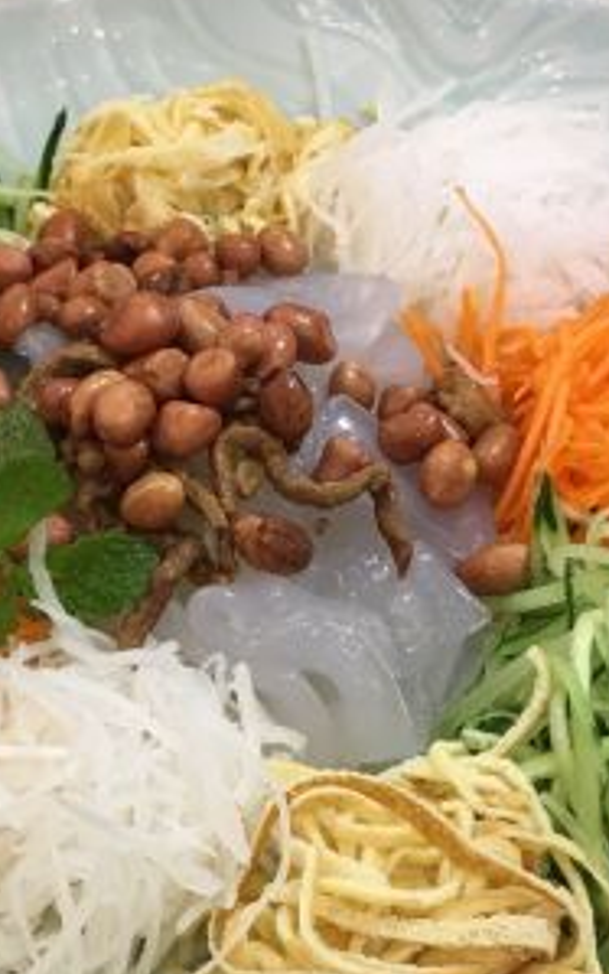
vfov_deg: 27.7
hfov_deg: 17.9
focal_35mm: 72
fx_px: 1911
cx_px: 99
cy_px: 850
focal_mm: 4.15
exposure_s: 1/17
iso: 40
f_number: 2.2
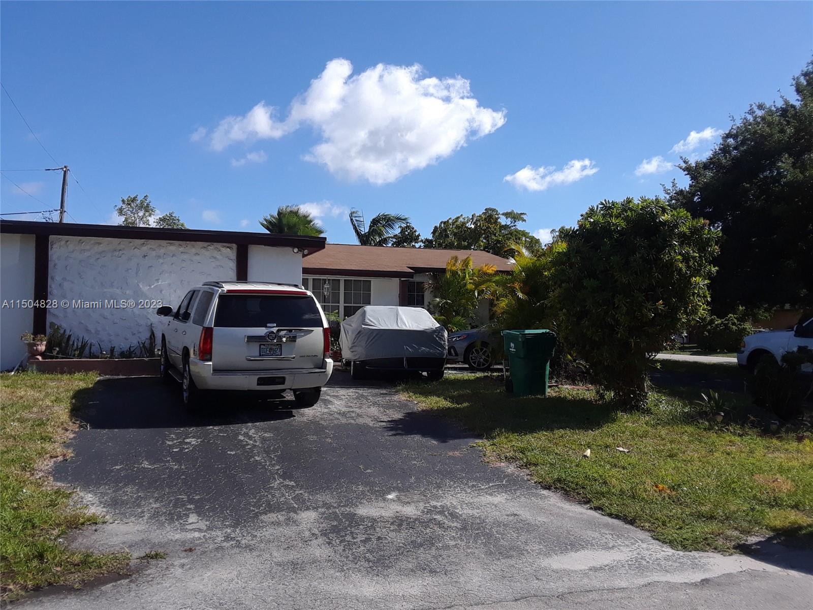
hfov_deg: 60.0
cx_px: 406
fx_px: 705
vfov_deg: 46.8
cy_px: 305
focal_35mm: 30
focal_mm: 2.47
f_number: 1.9
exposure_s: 1/1704
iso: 40
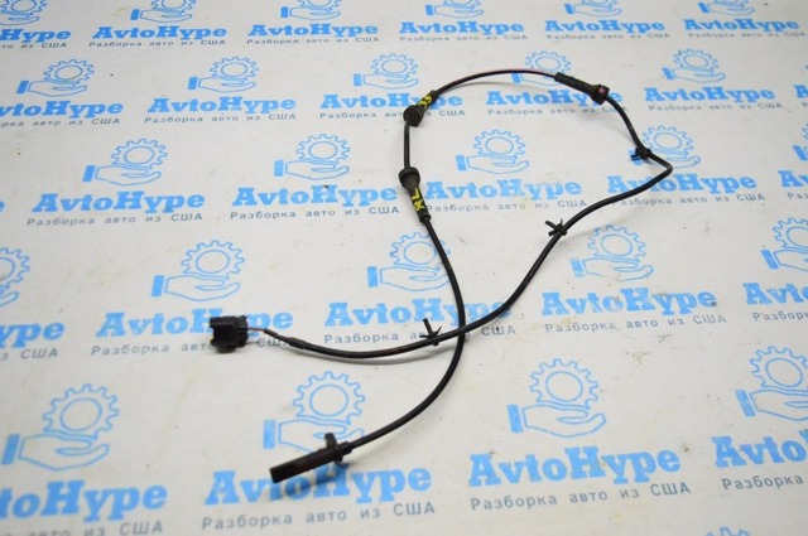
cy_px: 268
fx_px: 807
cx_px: 404
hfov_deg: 53.2
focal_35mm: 36
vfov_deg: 36.8
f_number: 4
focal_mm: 24
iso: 6400
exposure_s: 1/1000
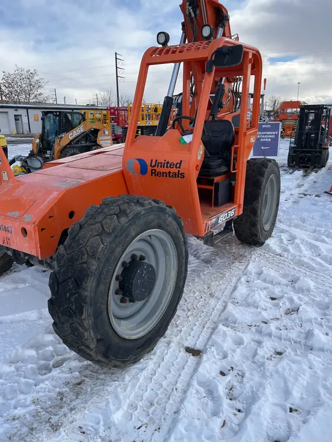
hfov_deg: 53.1
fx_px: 332
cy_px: 221
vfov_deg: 67.3
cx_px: 166
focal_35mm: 26
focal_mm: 5.1
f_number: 1.6
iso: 50
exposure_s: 1/2755
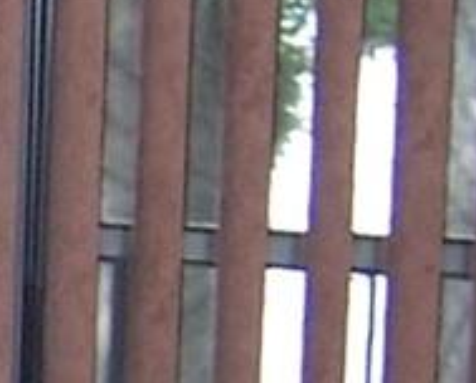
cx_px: -783
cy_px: 567
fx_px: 3840
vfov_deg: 5.7
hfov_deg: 6.6
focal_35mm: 272
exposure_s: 1/60
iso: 140
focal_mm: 5.5
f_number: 2.8
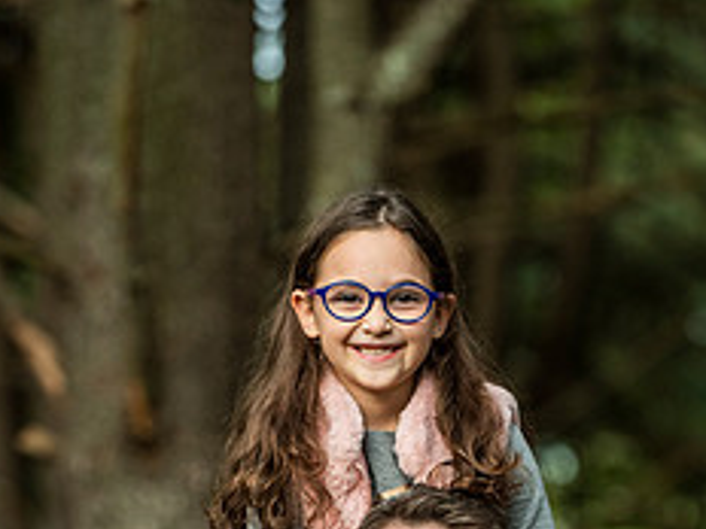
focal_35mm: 298
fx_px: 6078
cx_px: 438
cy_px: 632
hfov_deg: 6.6
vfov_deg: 5.0
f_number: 4
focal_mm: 160
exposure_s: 1/200
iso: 1250
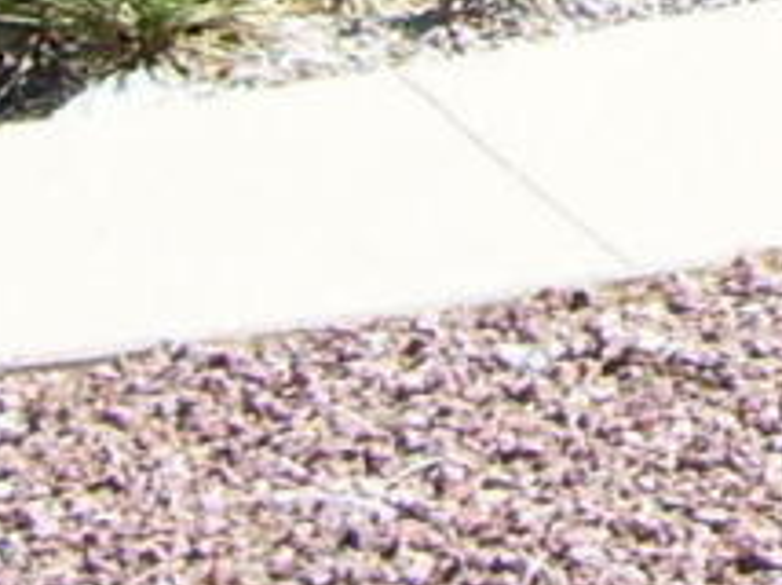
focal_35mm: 230
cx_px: 1383
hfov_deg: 8.3
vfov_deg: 6.1
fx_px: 5190
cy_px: -856
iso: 80
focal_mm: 6
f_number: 4.8
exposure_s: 1/250
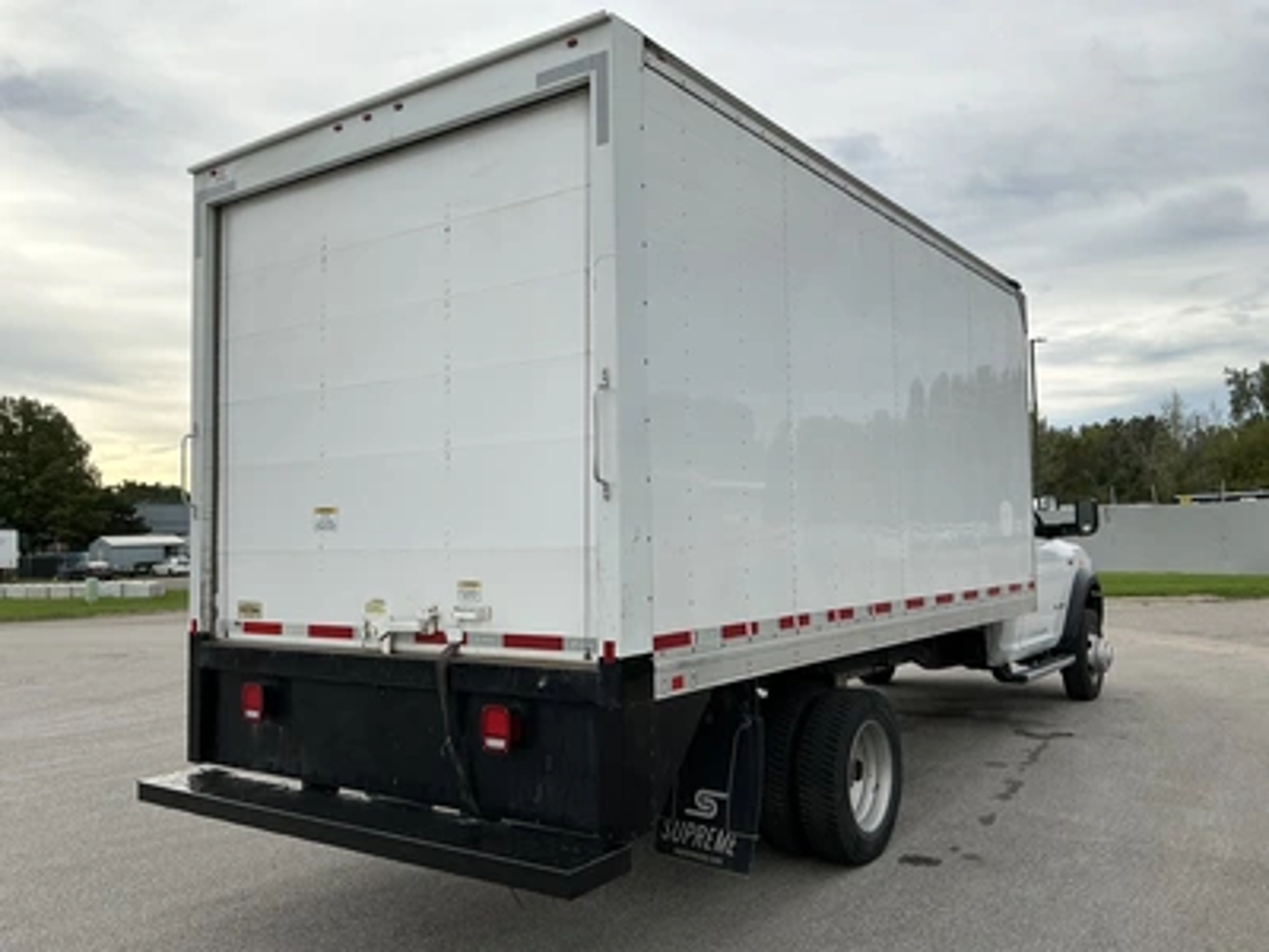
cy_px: 476
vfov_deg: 49.7
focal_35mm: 28
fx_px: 1026
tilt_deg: +3.9
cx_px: 634
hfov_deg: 63.4
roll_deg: +2.8
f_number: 1.8
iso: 25
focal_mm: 3
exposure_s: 1/1250
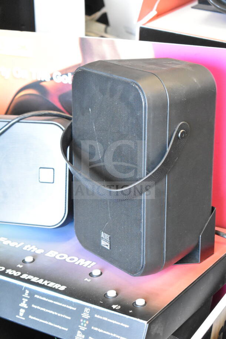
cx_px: 113
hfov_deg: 17.5
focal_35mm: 78
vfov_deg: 26.0
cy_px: 170
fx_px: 734
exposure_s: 1/80
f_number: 5.6
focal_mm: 52
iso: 8000
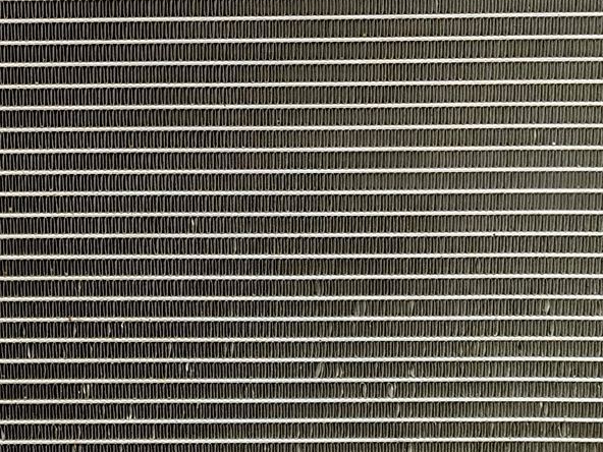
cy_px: 34
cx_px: -57
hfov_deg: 22.3
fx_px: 1446
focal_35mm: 83
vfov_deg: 17.5
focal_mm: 5.24
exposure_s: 1/25
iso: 1173
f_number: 1.7
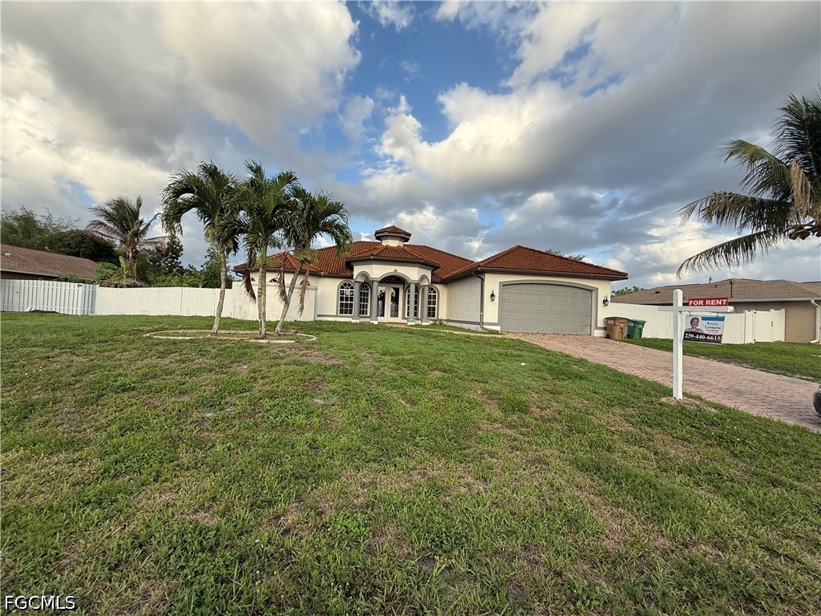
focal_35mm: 14
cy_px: 308
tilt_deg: +1.5
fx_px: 332
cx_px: 410
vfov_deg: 85.7
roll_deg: -3.0
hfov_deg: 102.1
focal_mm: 2.22
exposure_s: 1/631
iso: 50
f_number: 2.2
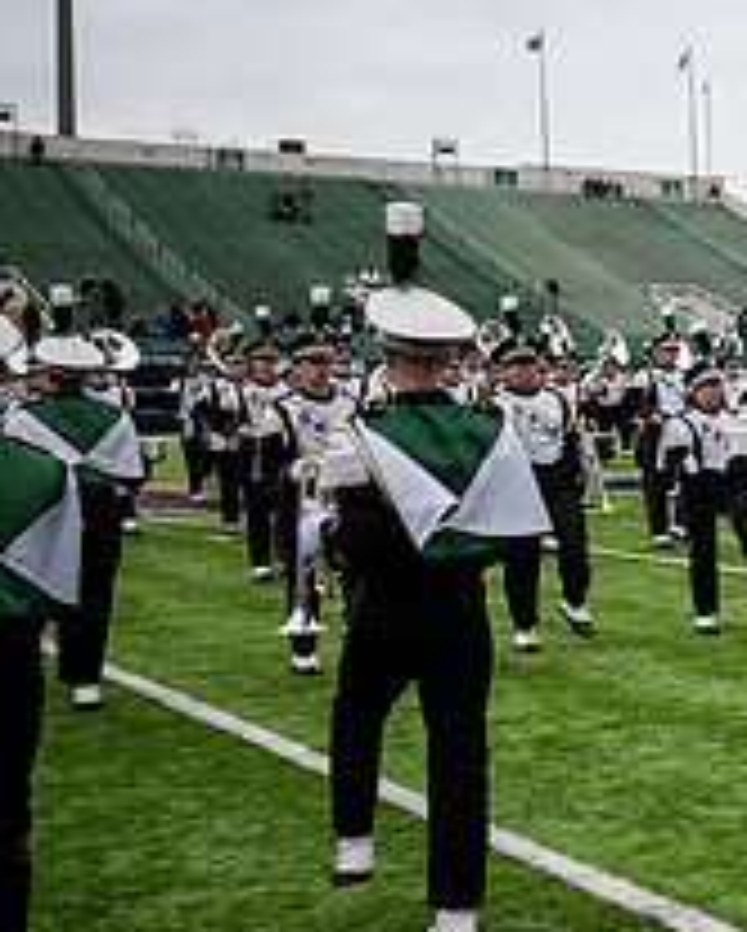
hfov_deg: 19.8
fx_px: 1738
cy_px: 394
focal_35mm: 63
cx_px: 1224
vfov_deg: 29.9
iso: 100
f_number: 2.8
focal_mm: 24
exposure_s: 1/500
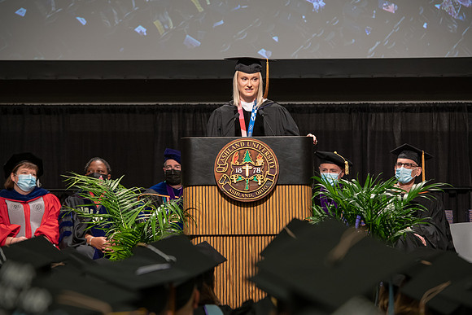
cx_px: 236
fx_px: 2033
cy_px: 158
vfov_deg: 8.9
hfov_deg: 13.2
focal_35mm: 155
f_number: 5
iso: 1000
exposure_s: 1/200
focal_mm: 155
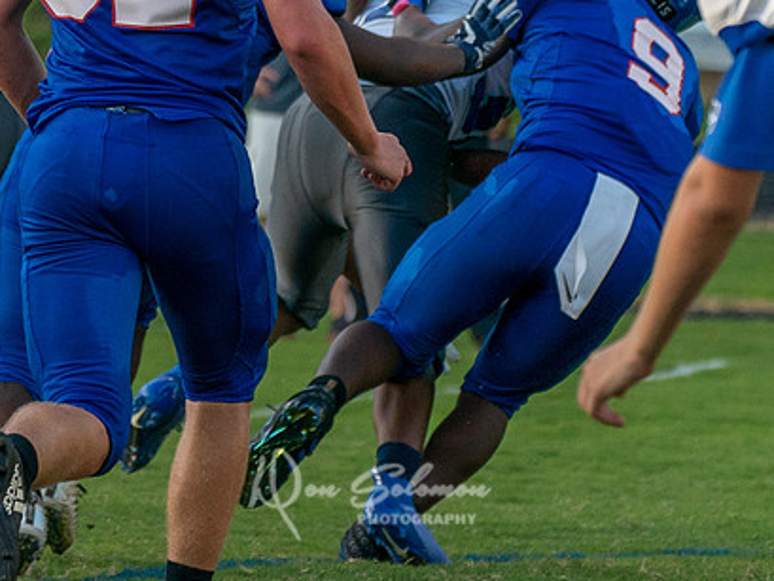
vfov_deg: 2.2
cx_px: -64
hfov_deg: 3.0
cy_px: -22
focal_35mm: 665
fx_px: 14873
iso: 1250
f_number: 5.6
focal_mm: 196
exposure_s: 1/1000
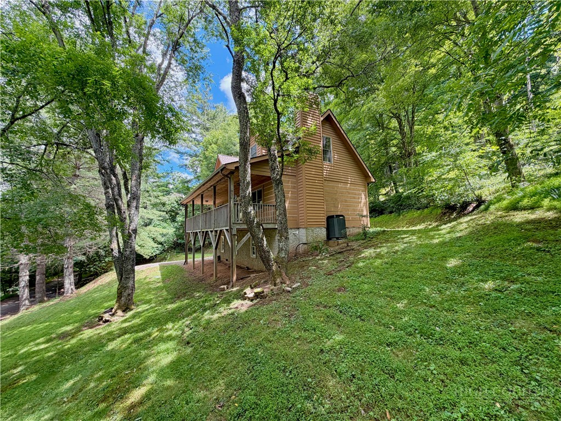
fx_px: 227
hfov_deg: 102.1
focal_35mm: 14
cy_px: 210
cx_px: 280
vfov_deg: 85.7
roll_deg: +2.4
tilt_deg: +5.4
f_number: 2.2
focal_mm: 2.22
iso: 50
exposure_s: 1/132
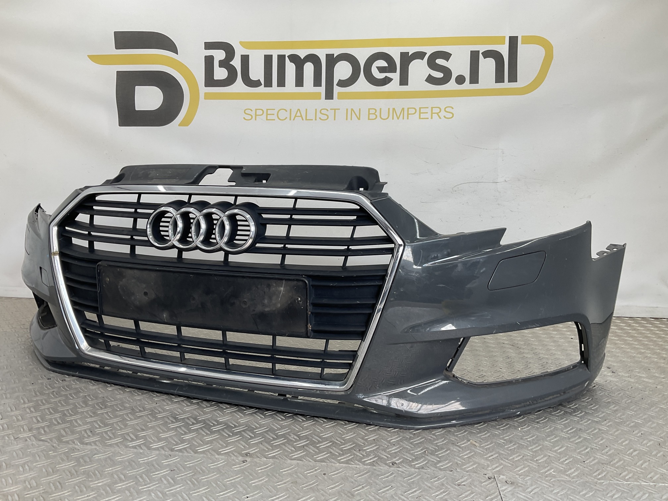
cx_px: 334
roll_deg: -2.9
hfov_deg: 61.7
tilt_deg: -8.8
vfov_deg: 48.2
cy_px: 250
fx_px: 560
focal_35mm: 29
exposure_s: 1/126
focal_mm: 3
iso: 16
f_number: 1.8
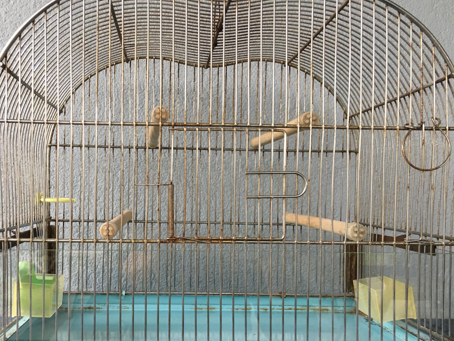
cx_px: 192
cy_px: 202
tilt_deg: +0.7
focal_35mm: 39
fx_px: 512
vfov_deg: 36.7
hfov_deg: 47.7
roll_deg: -1.0
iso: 50
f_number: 2.2
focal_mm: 4.15
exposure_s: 1/17
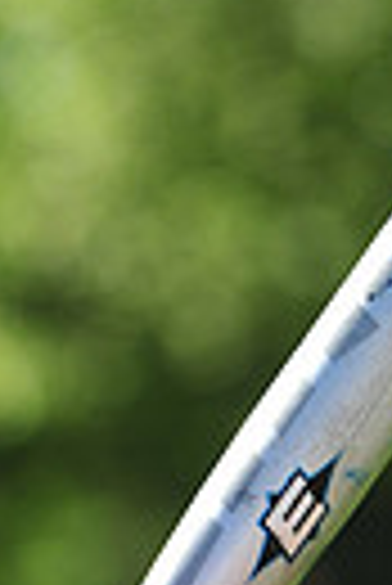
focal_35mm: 736
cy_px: 806
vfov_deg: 2.8
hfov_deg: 1.9
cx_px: 320
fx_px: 11989
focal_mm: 165
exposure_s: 1/1000
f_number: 5
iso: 200
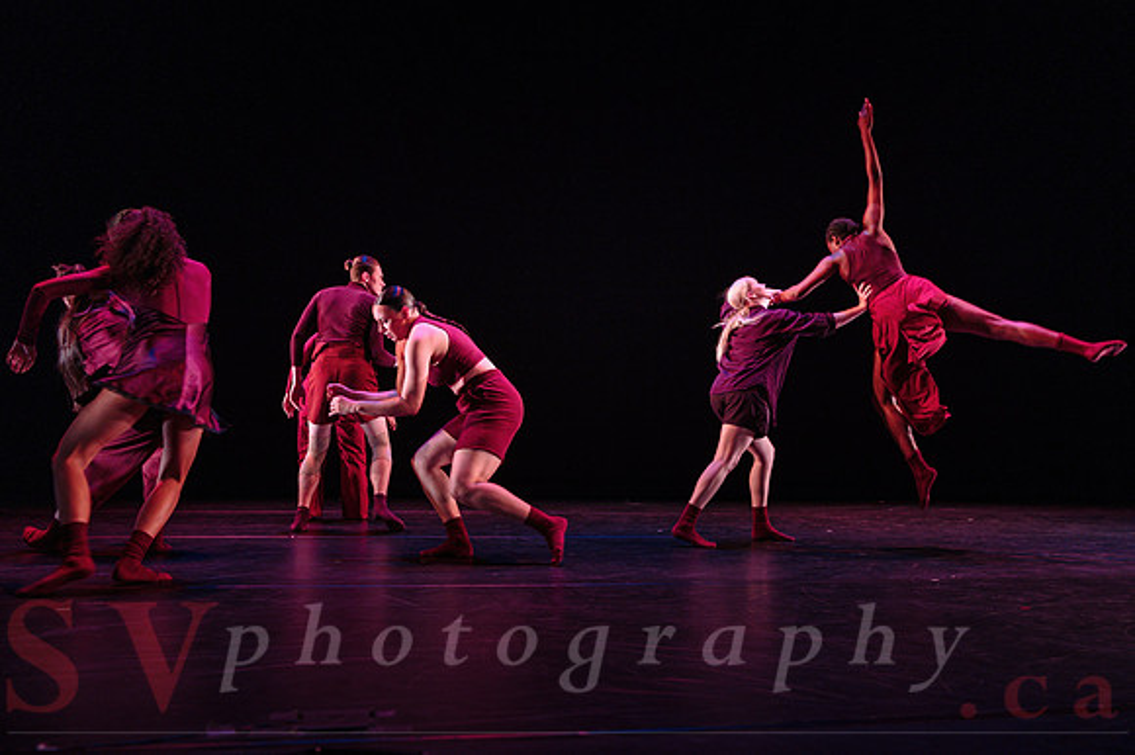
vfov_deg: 38.3
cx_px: 612
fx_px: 1088
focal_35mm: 35
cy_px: 407
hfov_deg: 55.0
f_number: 2.8
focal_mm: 32
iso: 2000
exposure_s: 1/200
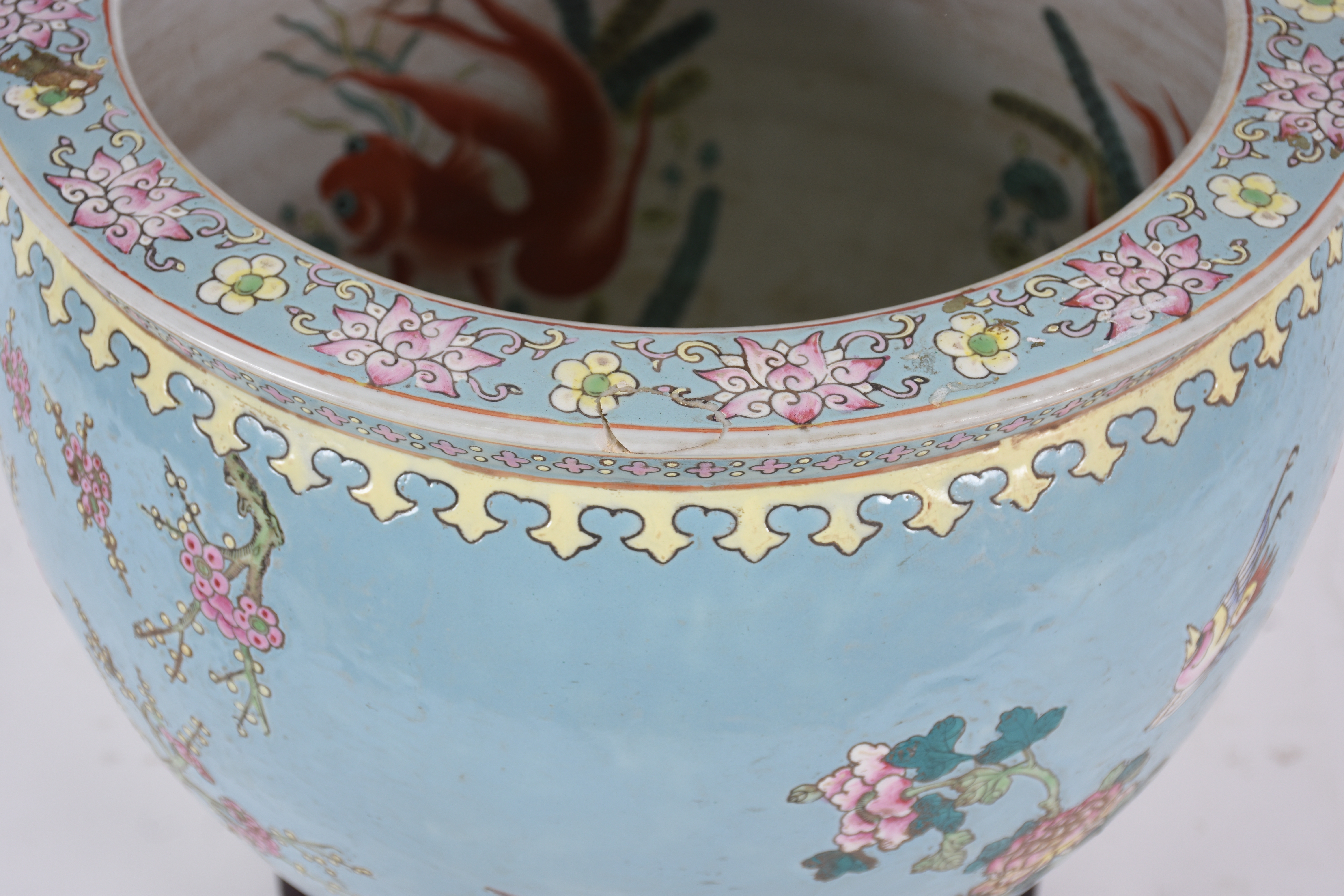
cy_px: 448
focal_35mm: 72
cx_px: 672
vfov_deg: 18.9
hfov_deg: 28.1
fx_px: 2688
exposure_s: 1/50
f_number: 6.3
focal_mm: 48
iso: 160
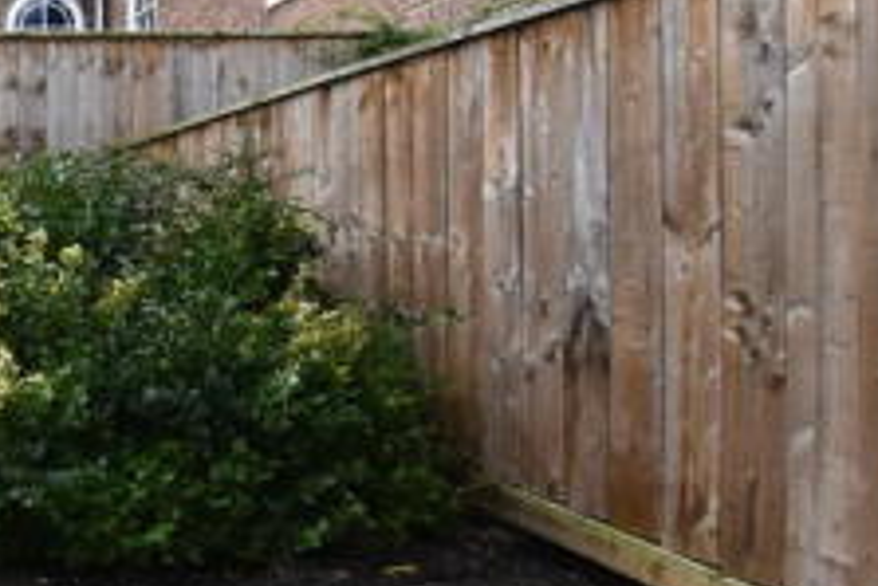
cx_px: -301
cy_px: 242
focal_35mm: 44
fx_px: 1074
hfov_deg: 32.0
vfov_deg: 30.5
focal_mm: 10
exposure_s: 1/250
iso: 800
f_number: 8
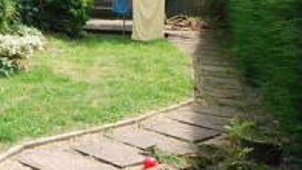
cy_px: 1
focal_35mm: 63
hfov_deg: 27.1
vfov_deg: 18.6
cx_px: -106
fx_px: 504
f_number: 6.3
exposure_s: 1/160
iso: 100
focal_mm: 12
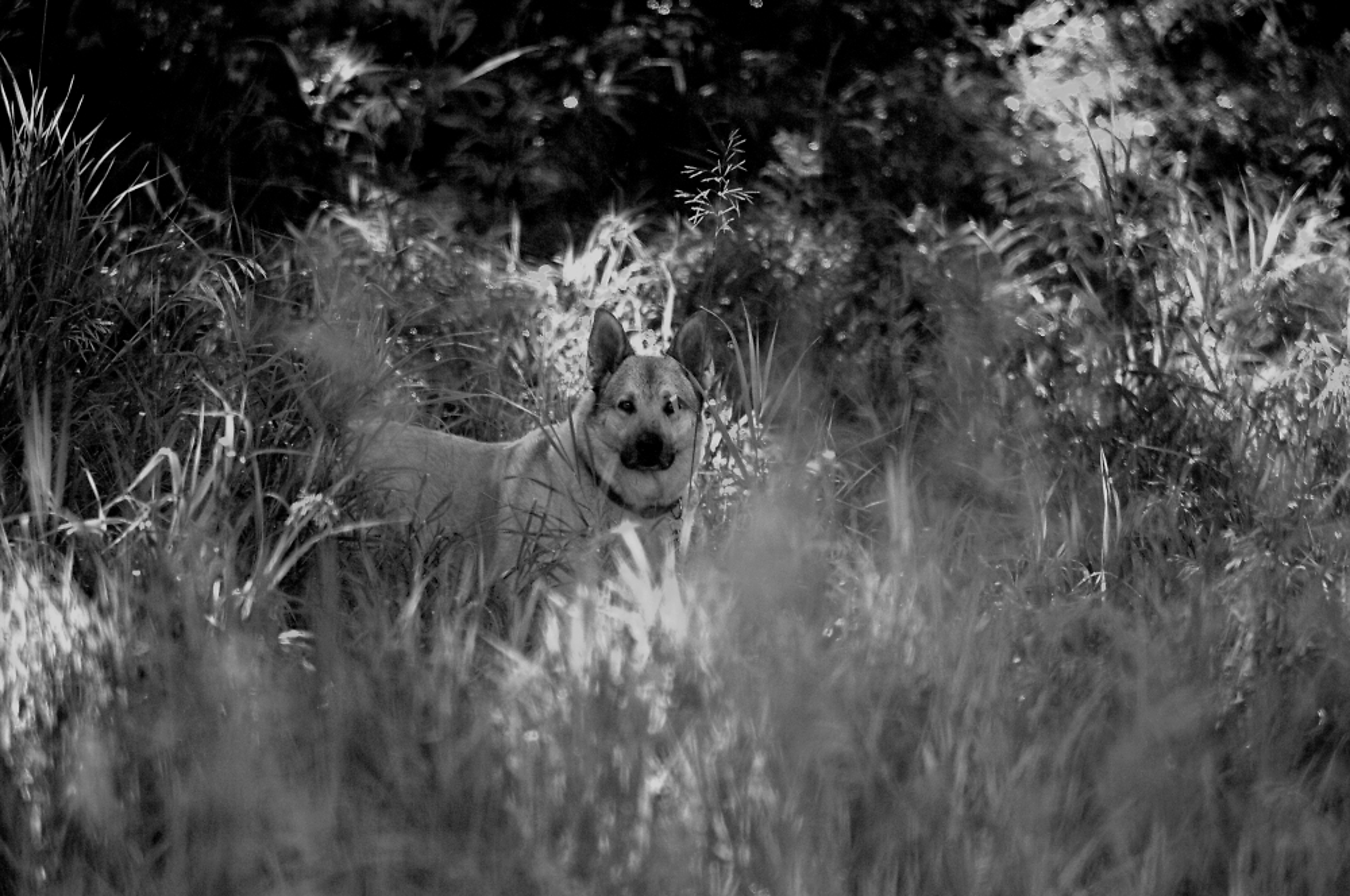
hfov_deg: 10.2
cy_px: 448
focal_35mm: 202
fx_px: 7584
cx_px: 675
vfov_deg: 6.8
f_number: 3.5
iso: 200
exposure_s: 1/90
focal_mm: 135
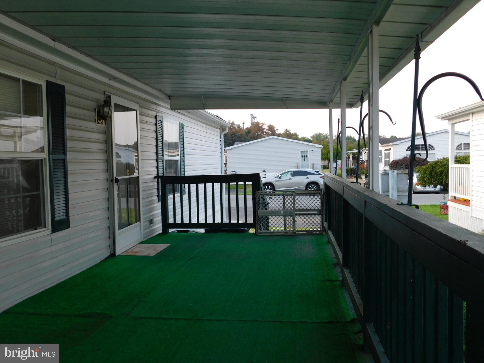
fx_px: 419
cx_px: 242
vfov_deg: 46.8
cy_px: 182
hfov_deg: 60.0
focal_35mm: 30
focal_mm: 5.3
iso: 125
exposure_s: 1/100
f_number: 3.2
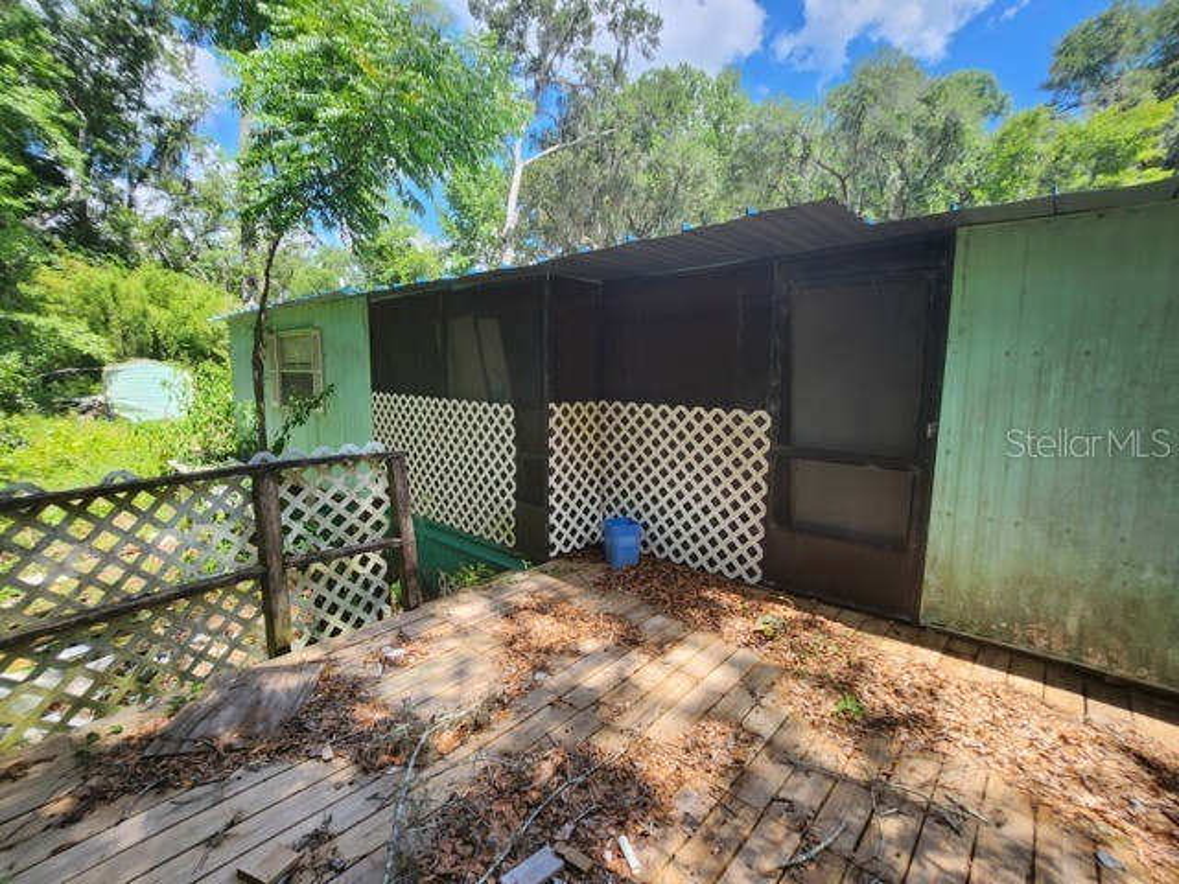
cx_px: 590
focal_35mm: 13
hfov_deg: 106.2
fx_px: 443
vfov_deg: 89.9
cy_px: 442
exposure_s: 1/263
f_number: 2.2
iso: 32
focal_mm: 1.7
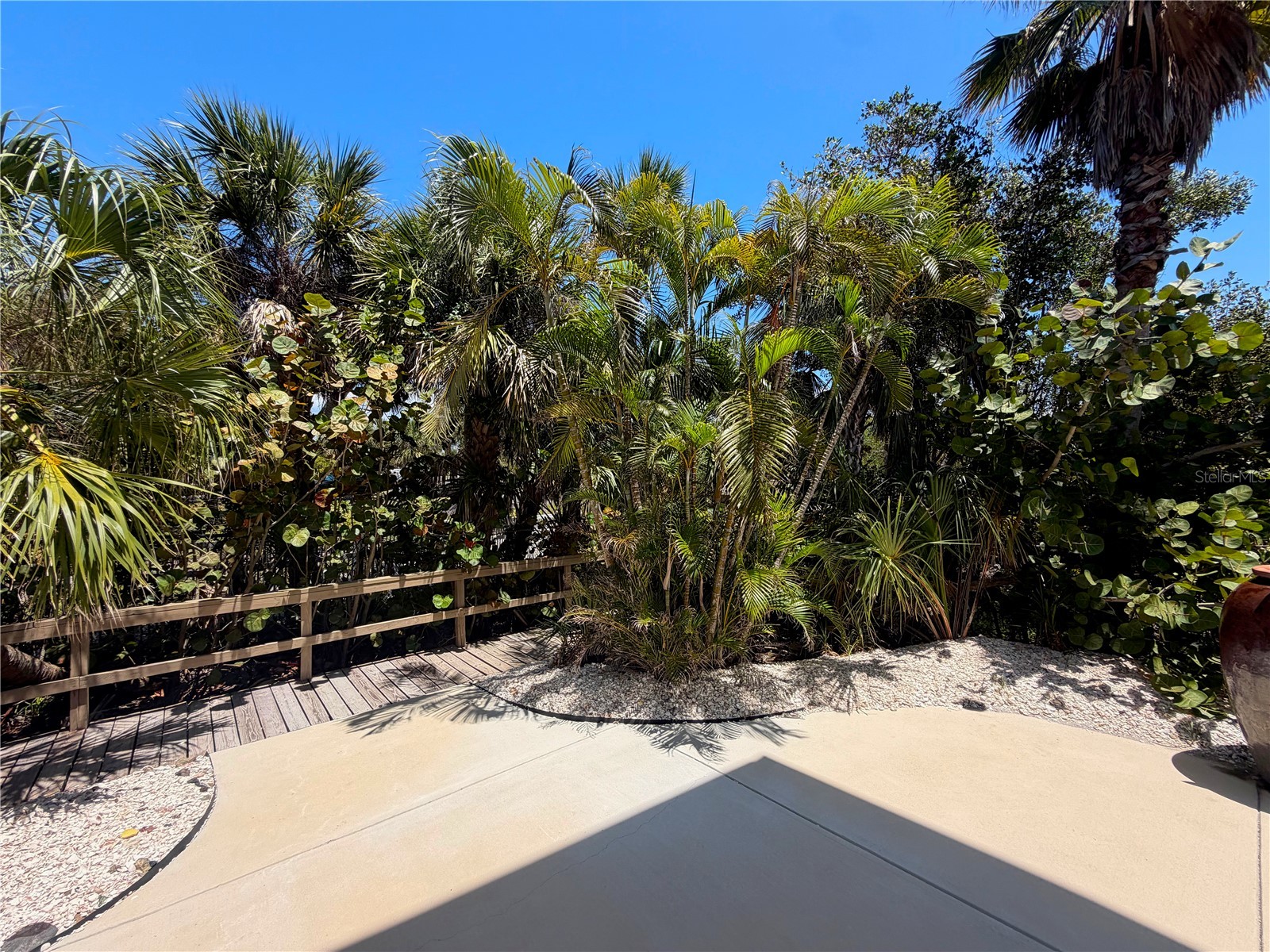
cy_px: 476
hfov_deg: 102.1
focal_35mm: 14
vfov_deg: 85.7
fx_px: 514
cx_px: 635
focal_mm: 2.2
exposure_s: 1/770
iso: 25
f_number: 2.2
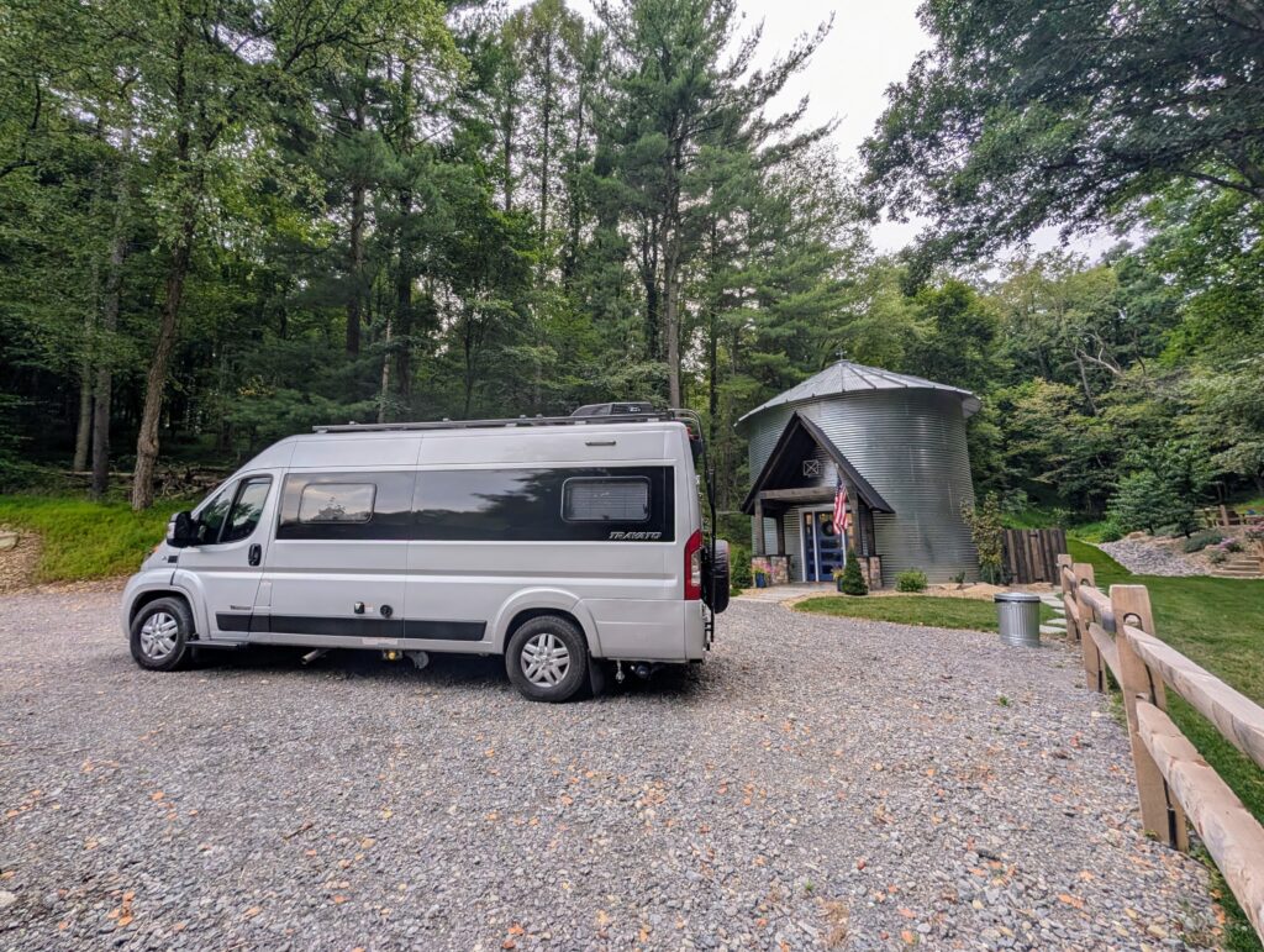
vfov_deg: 94.6
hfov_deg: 110.5
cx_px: 632
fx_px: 439
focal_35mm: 12
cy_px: 476
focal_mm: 2.02
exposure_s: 1/303
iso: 52
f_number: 1.7
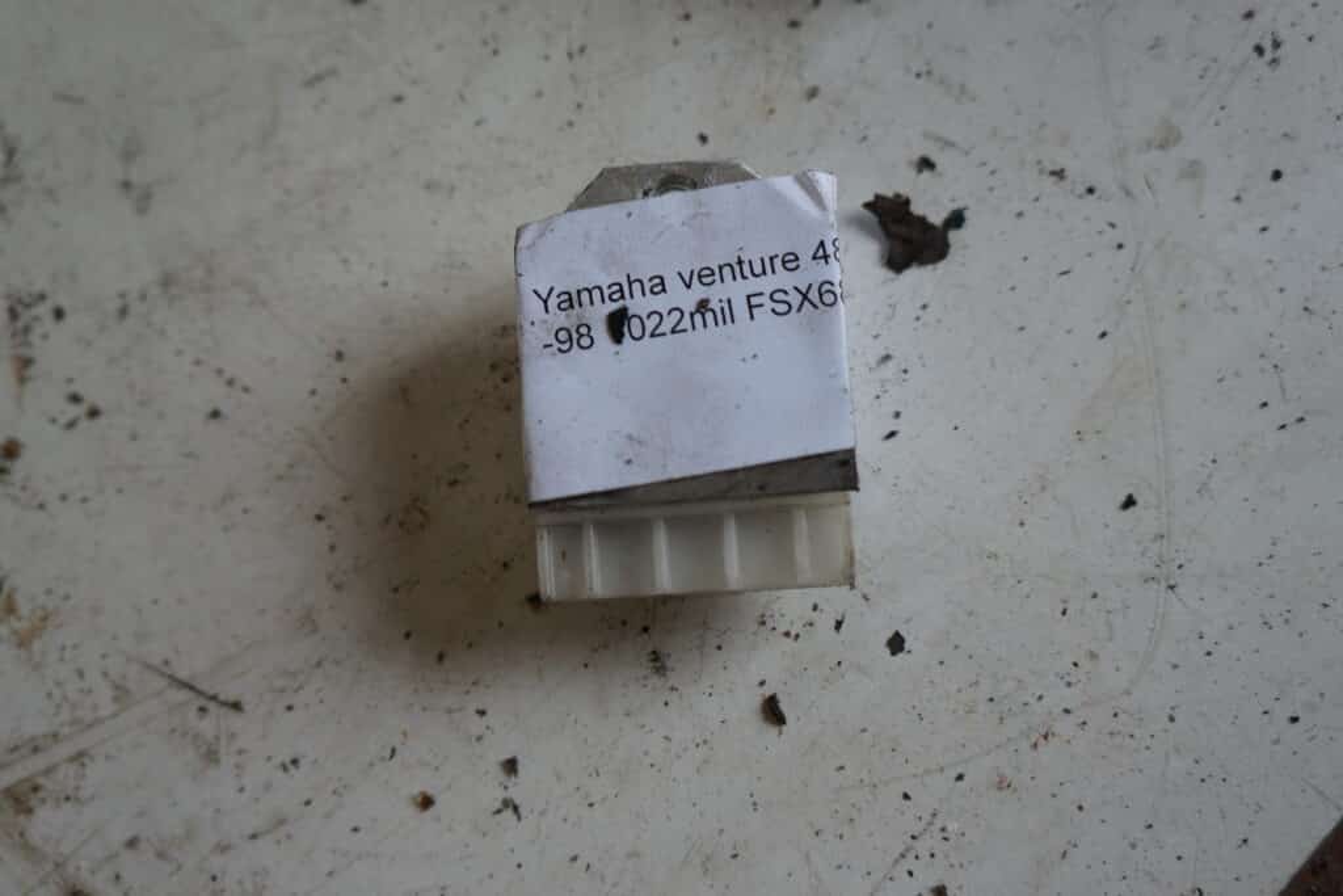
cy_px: 448
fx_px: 1175
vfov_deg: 41.7
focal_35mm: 32
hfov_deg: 59.5
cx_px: 672
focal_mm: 21
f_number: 4
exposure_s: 1/160
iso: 320
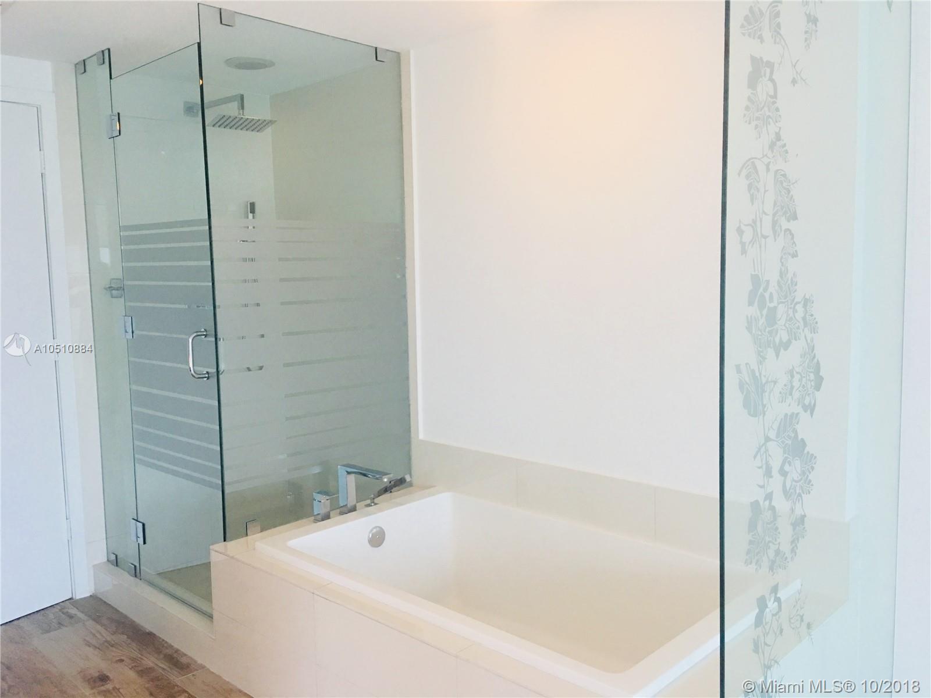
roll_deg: -0.1
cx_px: 466
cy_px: 349
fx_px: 780
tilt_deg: -4.9
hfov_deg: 61.7
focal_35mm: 29
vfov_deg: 48.2
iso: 64
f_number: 2.2
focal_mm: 4.15
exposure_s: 1/15
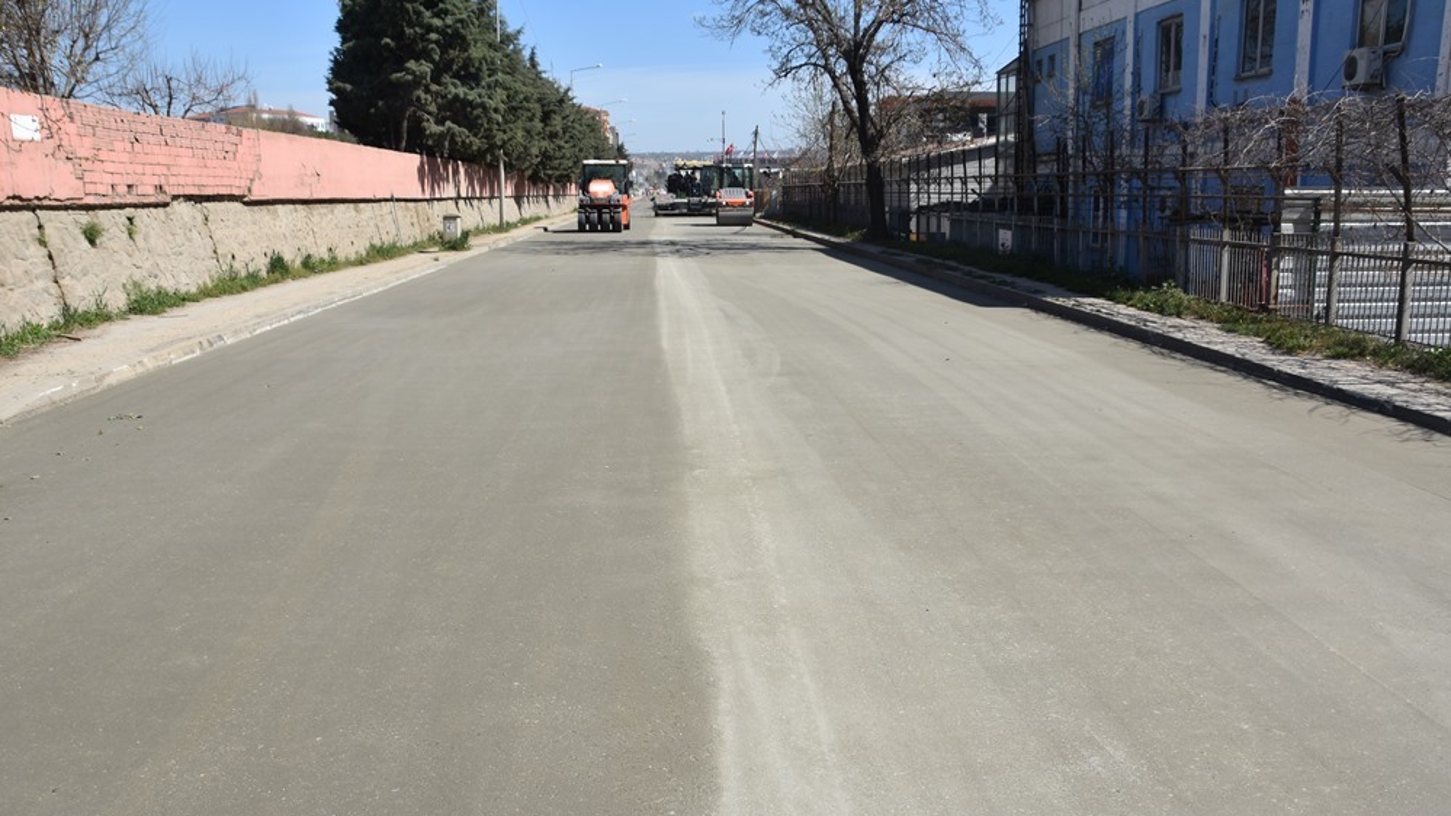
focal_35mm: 29
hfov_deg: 66.1
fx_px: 1116
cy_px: 445
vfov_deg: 40.1
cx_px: 709
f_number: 8
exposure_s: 1/250
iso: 100
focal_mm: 18
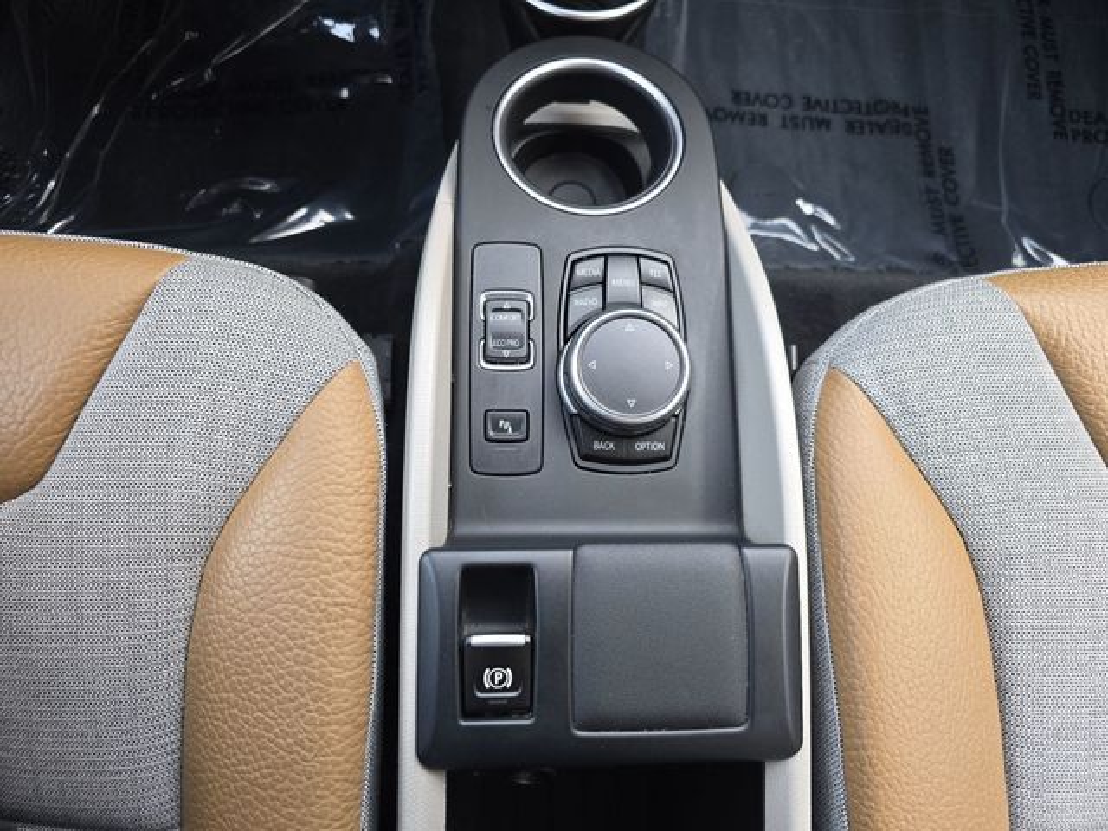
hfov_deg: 73.9
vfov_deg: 58.9
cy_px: 416
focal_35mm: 23
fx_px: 736
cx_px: 554
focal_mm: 6.3
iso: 200
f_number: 1.7
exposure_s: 1/180
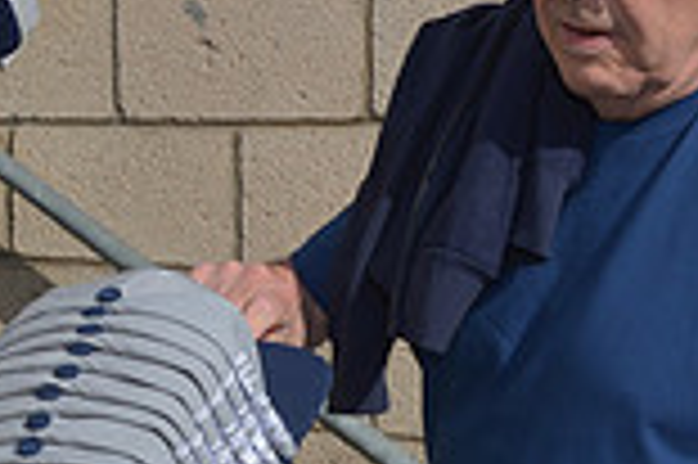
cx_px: -5
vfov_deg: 15.1
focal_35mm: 90
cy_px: 110
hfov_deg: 21.8
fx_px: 1743
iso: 200
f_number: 14
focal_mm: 24
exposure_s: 1/250
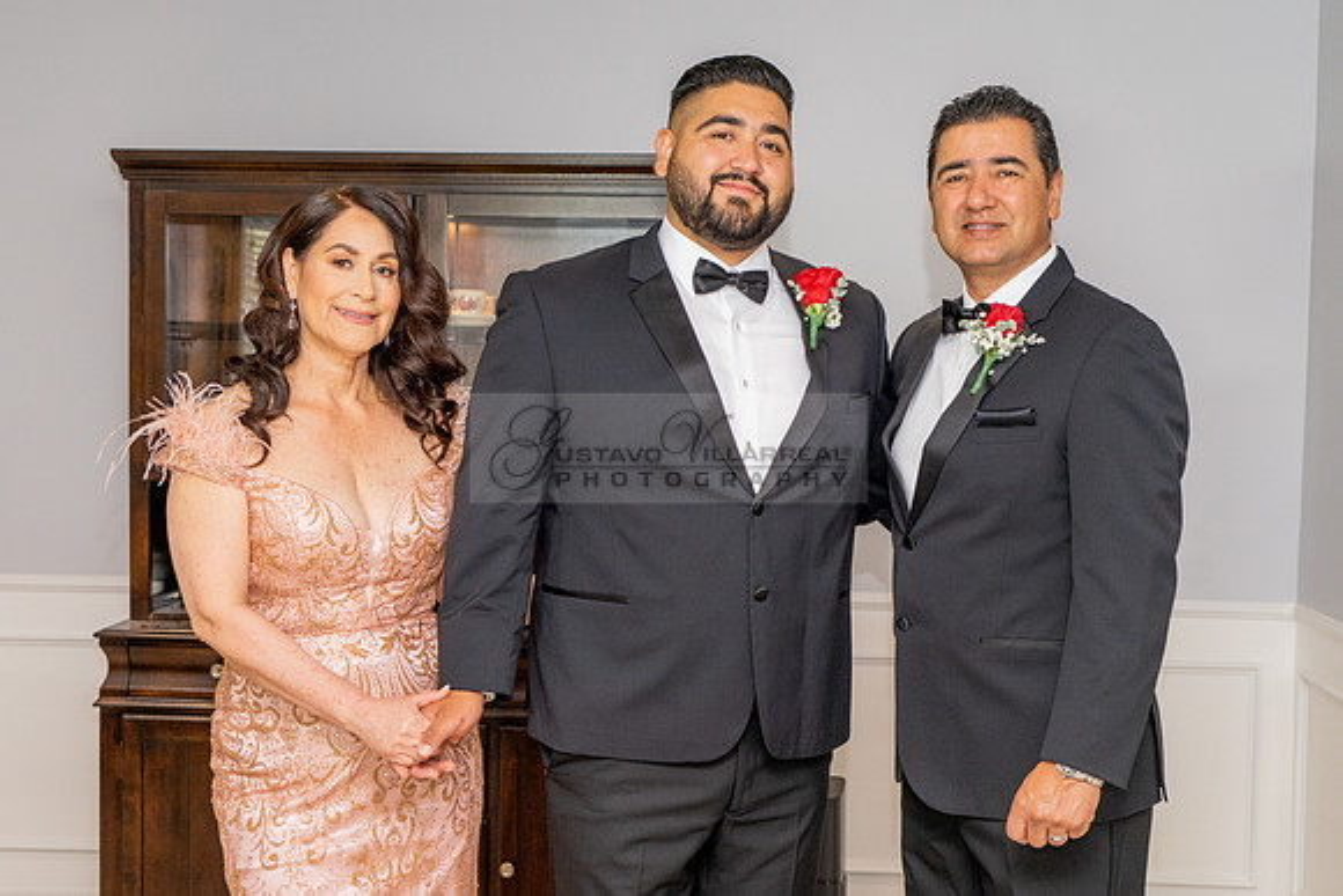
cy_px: 490
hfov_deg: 39.2
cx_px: 661
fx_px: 1884
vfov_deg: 26.7
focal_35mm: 50
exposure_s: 1/160
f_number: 4.5
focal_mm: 40
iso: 640
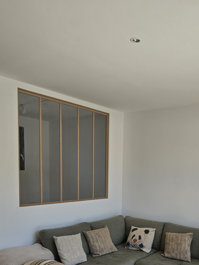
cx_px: 139
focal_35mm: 36
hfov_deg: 39.0
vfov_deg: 49.2
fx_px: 276
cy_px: 200
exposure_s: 1/199
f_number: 1.8
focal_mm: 5.4
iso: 25
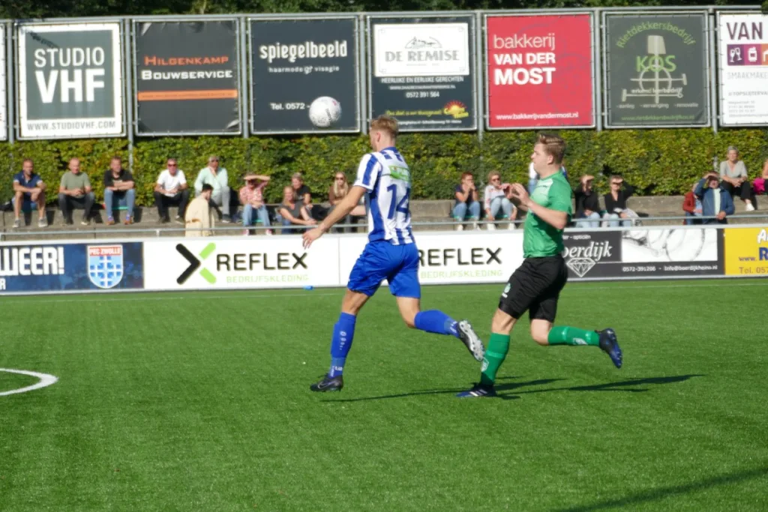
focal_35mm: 240
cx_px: 384
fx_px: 5120
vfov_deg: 5.7
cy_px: 256
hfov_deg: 8.6
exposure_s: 1/1300
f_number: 4
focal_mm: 87.58
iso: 125
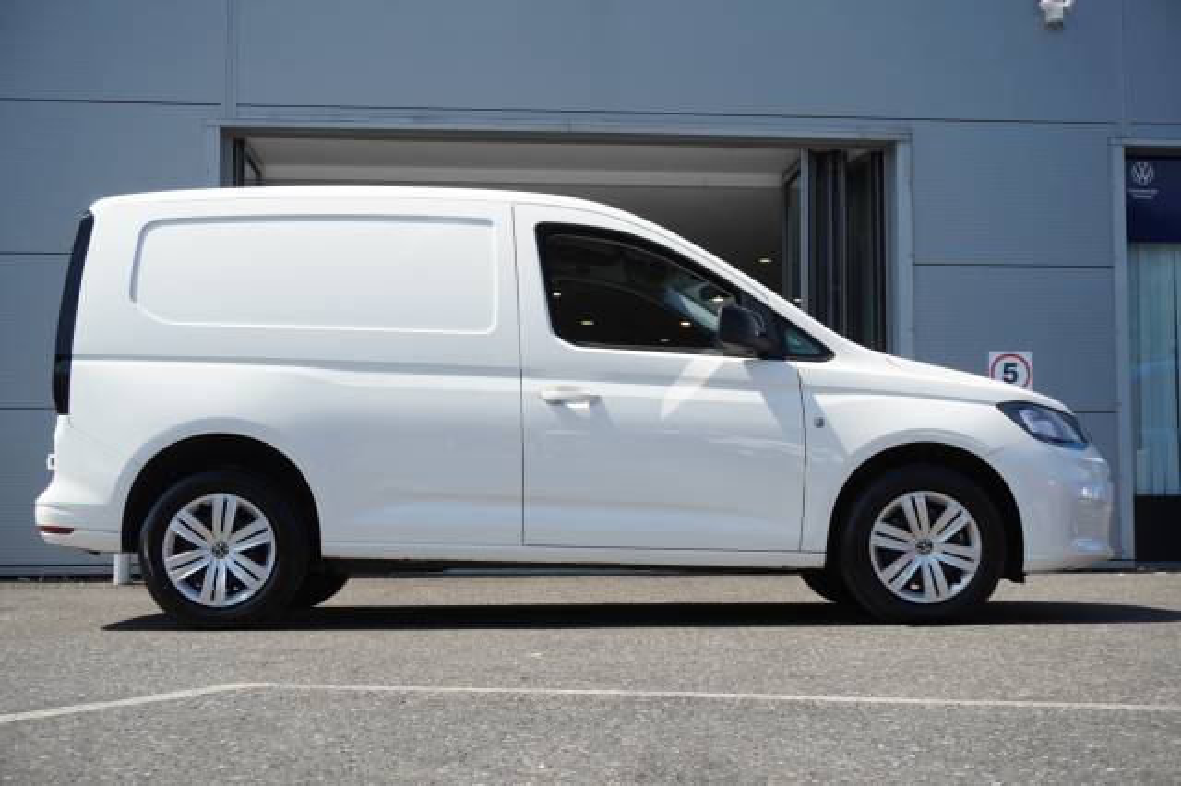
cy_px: 393
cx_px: 590
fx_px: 1721
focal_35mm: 52
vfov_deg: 25.7
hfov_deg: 37.9
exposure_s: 1/640
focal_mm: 35
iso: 400
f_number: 5.6
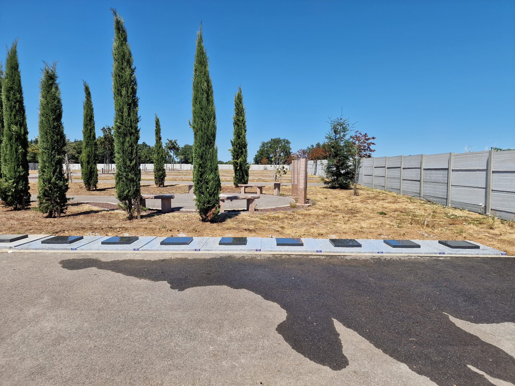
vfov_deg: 58.9
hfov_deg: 73.9
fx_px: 342
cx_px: 258
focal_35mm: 23
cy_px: 193
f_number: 1.8
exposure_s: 1/1388
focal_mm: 6.4
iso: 50
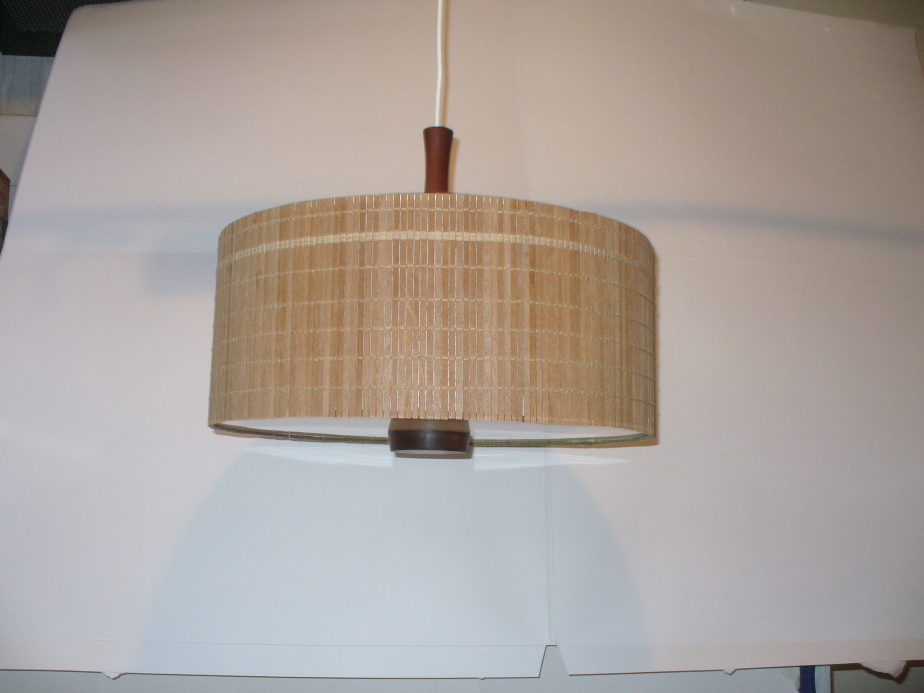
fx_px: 988
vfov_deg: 38.7
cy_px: 346
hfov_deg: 50.1
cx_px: 462
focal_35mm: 37
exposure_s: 1/8
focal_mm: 6.1
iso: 100
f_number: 2.8
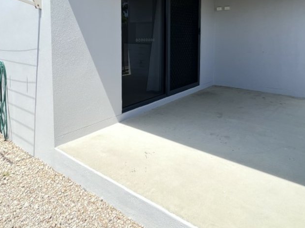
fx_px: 220
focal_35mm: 25
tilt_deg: -3.6
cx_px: 166
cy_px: 50
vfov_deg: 51.9
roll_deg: -0.6
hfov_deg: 69.3
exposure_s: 1/435
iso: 32
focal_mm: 1.57
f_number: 1.8
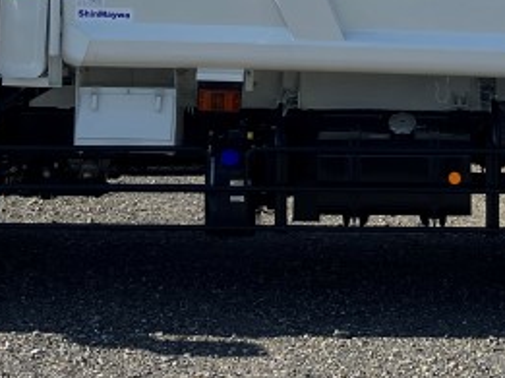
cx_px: 346
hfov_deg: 17.8
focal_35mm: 110
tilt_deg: +2.1
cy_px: -114
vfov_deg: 13.0
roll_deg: -0.1
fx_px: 1603
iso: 32
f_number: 1.8
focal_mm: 3.99
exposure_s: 1/2024
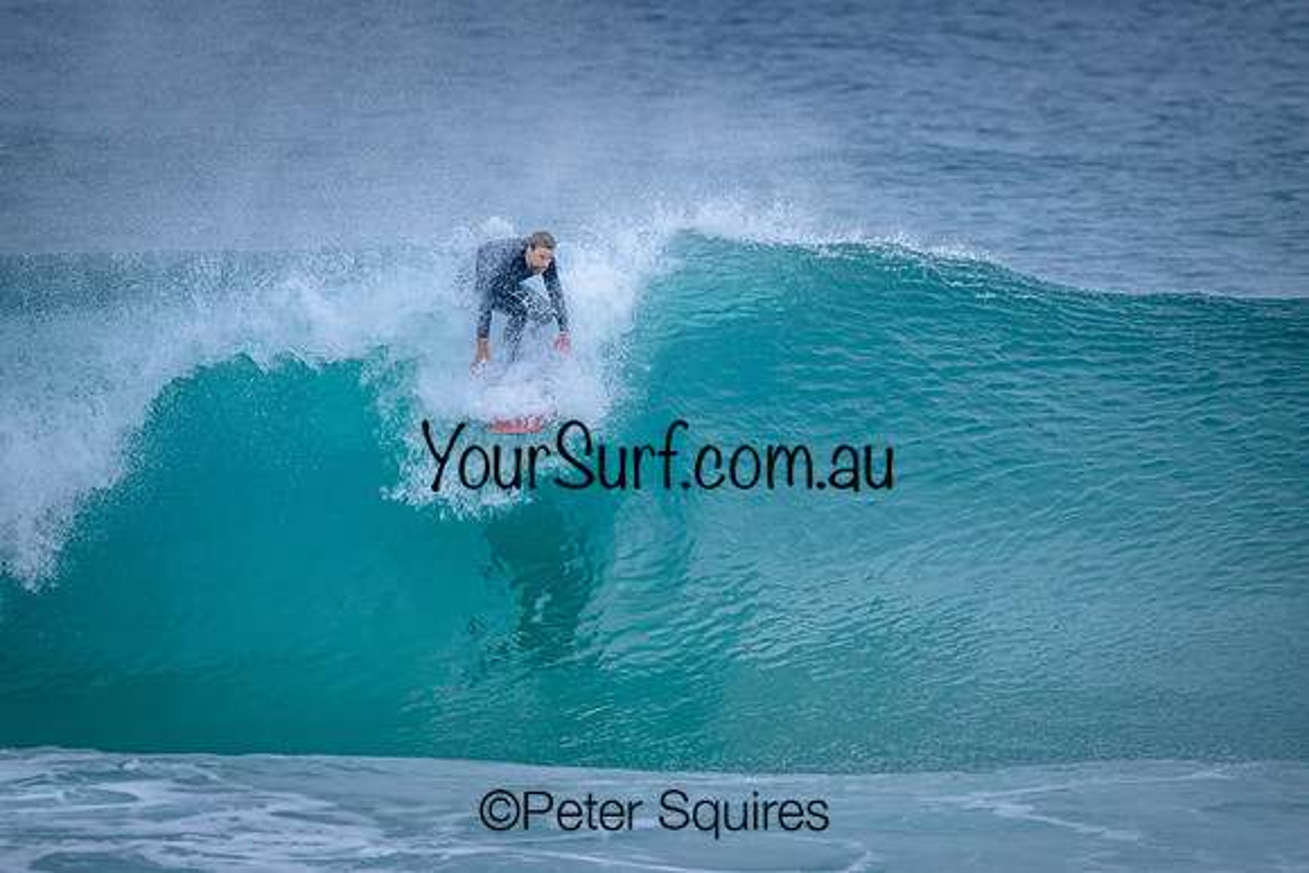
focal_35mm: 800
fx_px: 29094
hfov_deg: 2.6
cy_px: 436
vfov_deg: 1.7
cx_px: 654
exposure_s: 1/2000
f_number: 6.3
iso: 2200
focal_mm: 800
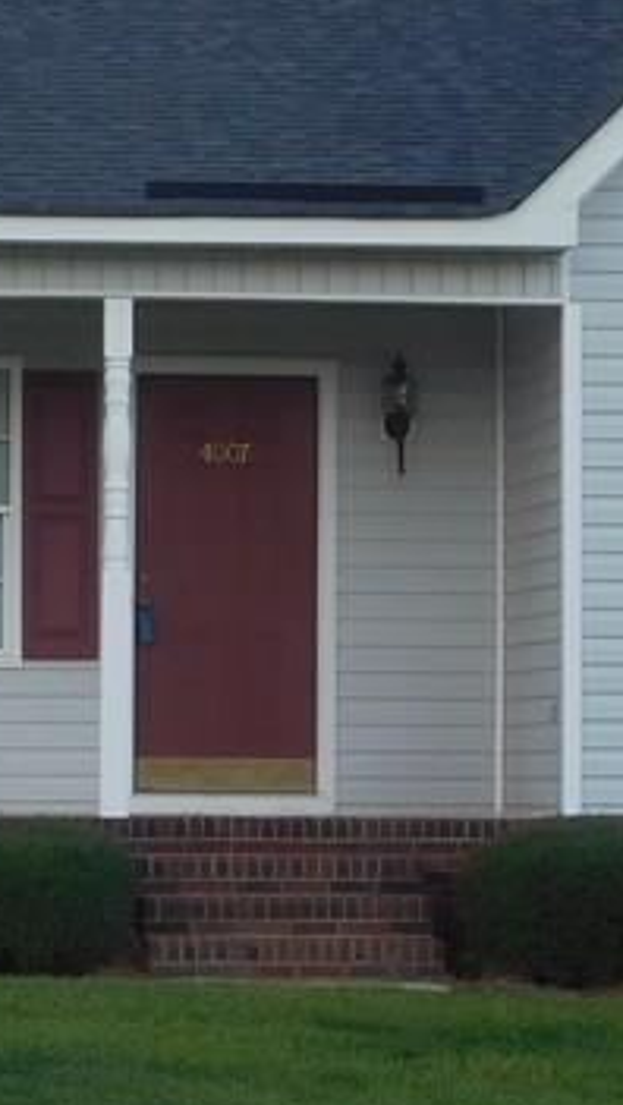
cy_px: 494
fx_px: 4747
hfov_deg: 7.5
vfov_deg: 13.3
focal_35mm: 162
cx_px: 104
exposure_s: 1/160
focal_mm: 9
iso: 125
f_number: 3.8
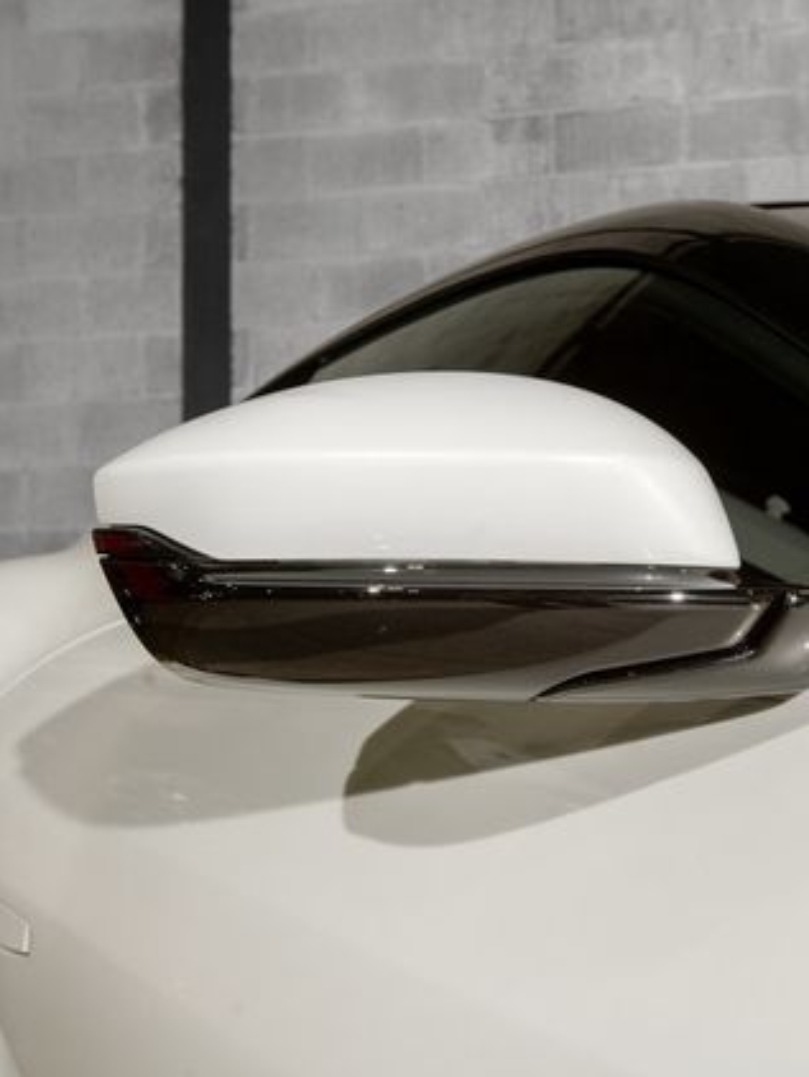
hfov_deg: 28.0
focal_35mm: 51
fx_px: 1588
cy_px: 542
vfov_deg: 37.5
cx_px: 648
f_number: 9
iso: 640
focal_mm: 35
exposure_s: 1/160
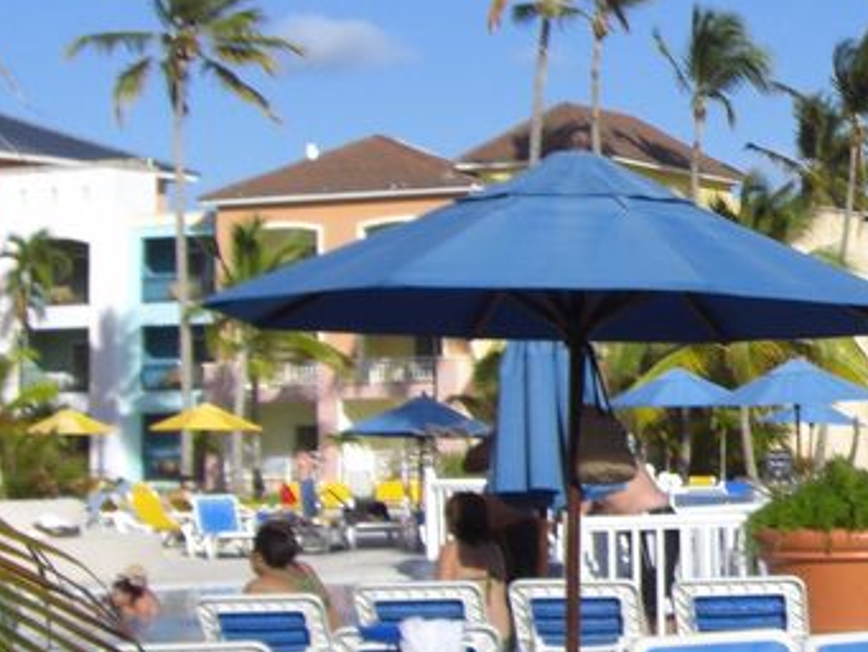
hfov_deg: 16.1
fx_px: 2860
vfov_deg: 13.0
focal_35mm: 114
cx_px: 1199
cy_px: 239
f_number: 8
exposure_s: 1/200
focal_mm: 6.2
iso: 64
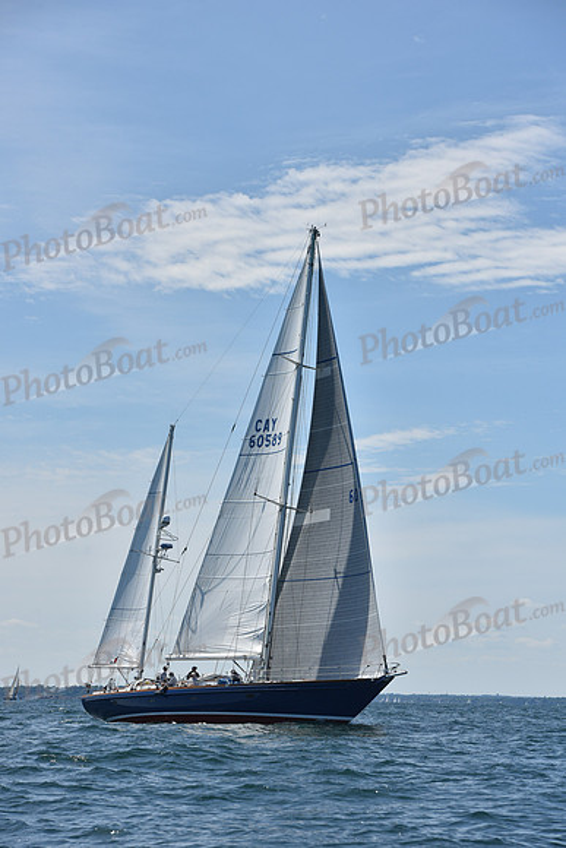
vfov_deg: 17.6
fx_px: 2734
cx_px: 283
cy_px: 424
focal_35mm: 116
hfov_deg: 11.8
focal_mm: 116
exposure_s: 1/1600
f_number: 8
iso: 250
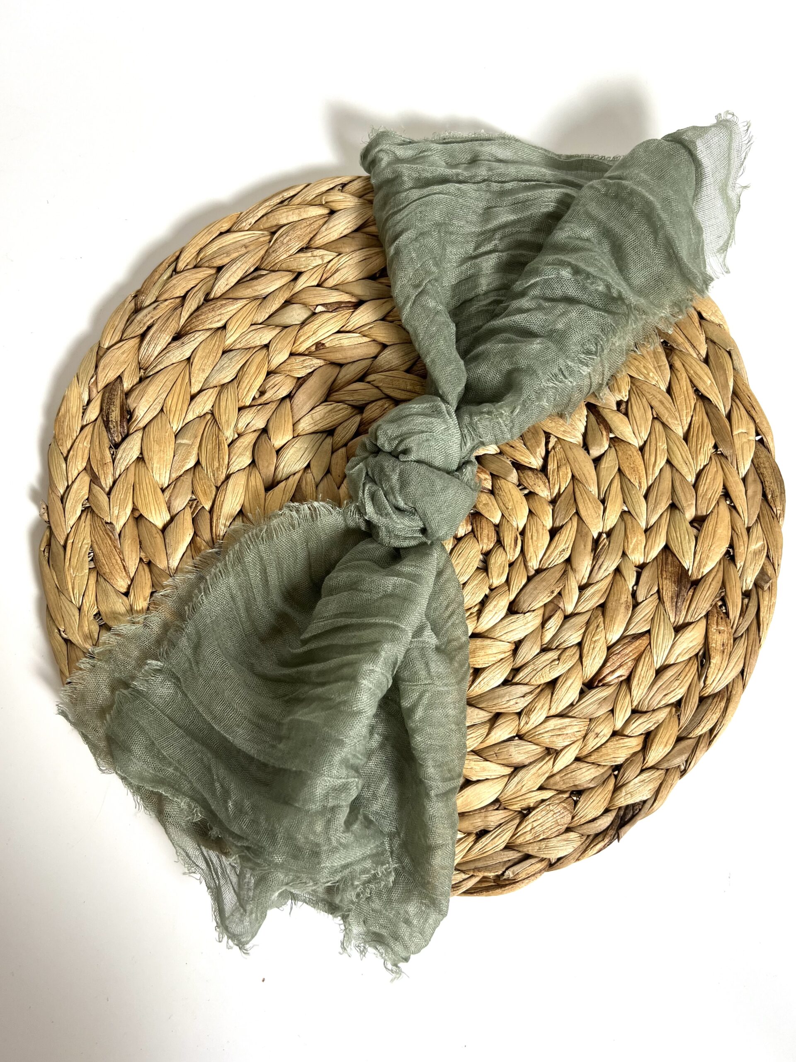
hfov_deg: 53.1
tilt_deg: -83.4
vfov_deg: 67.3
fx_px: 797
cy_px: 531
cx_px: 398
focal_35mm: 26
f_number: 1.5
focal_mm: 5.7
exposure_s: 1/60
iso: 64
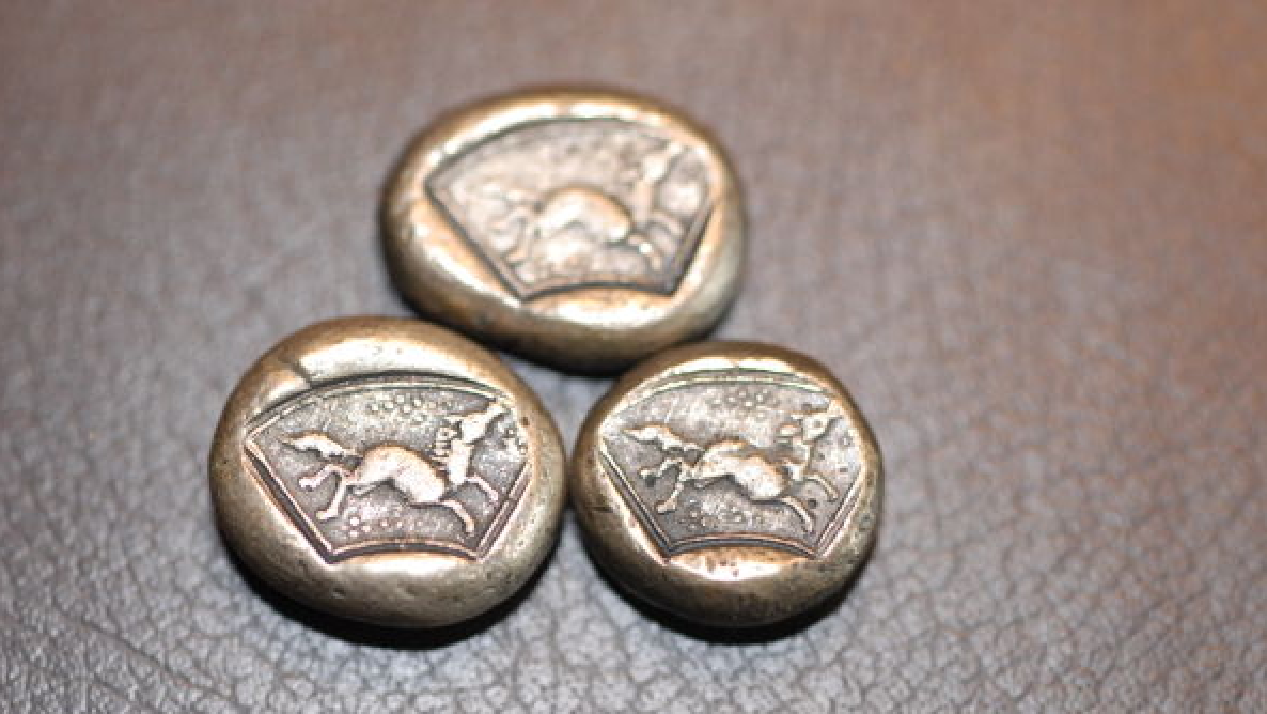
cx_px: 628
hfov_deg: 24.3
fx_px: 2942
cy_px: 327
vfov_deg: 13.8
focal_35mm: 88
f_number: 2.8
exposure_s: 1/60
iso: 800
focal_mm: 55
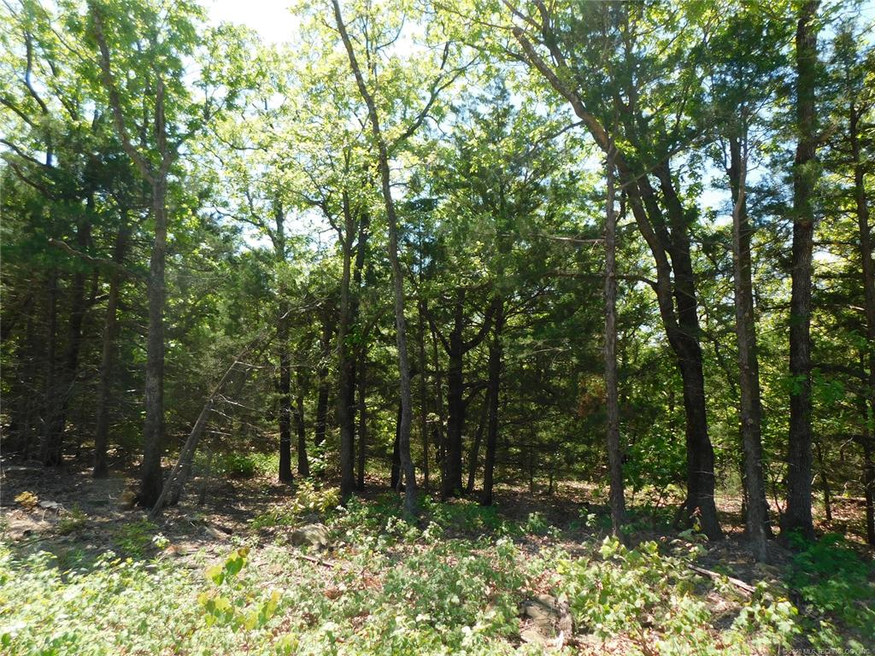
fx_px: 581
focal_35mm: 23
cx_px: 438
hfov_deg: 73.9
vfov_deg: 58.9
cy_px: 328
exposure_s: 1/500
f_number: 3
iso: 125
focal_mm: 4
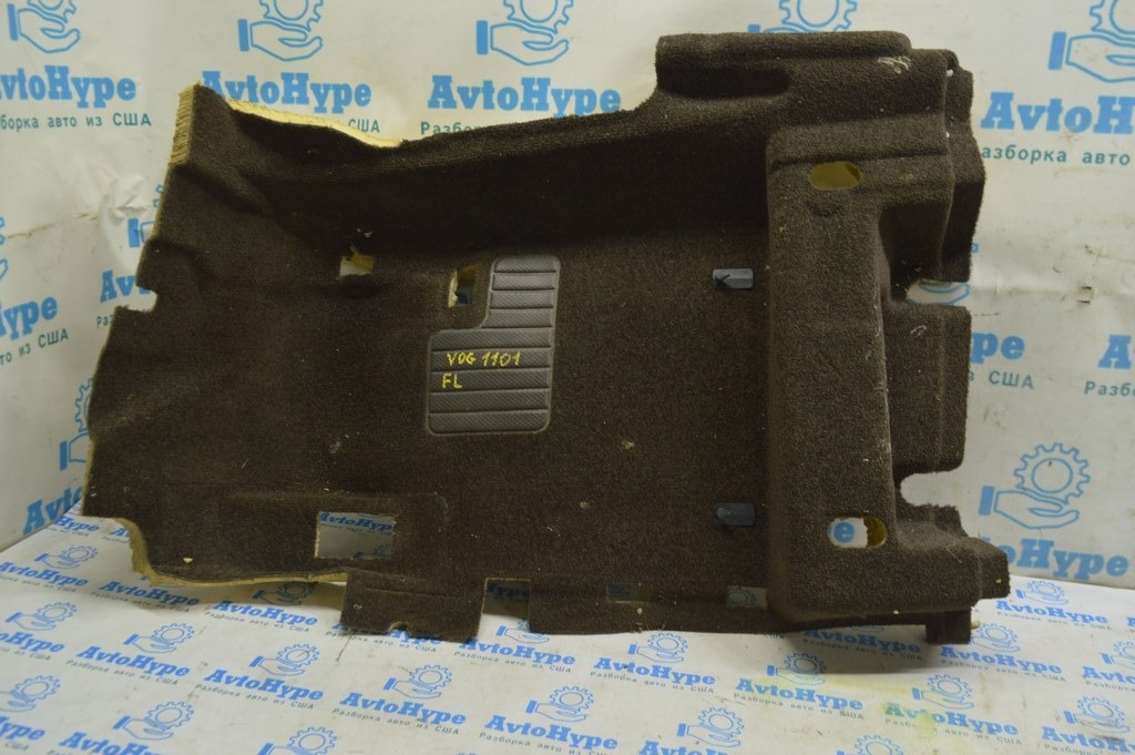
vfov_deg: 43.5
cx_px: 568
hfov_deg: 62.0
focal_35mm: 30
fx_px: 945
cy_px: 378
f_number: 5.6
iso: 400
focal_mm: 20
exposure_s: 1/20
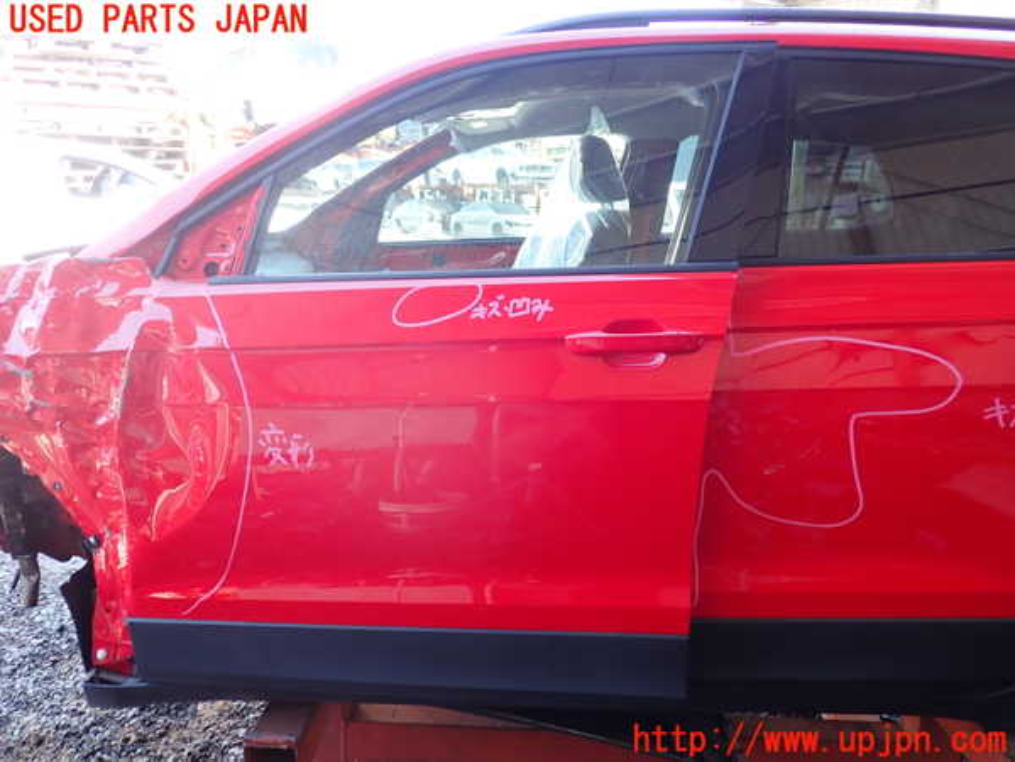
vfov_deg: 46.8
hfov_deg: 60.0
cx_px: 508
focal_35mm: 30
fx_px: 880
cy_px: 381
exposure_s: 1/125
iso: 125
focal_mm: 5.4
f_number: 2.3
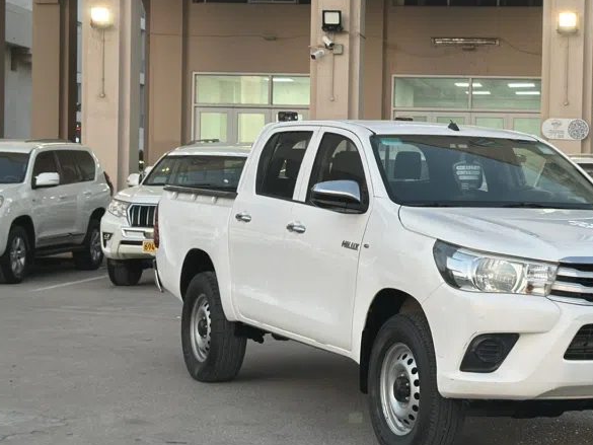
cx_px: 462
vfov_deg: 17.6
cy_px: 208
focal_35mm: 84
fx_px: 1439
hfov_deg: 23.0
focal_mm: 6.86
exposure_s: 1/121
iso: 64
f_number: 1.78
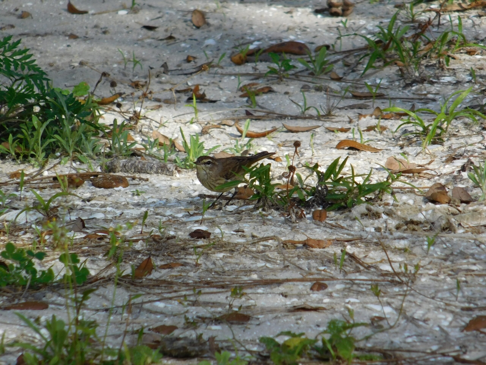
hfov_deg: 2.3
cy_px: 182
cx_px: 243
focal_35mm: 855
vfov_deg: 1.7
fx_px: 12004
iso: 125
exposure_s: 1/200
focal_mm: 152
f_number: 6.5
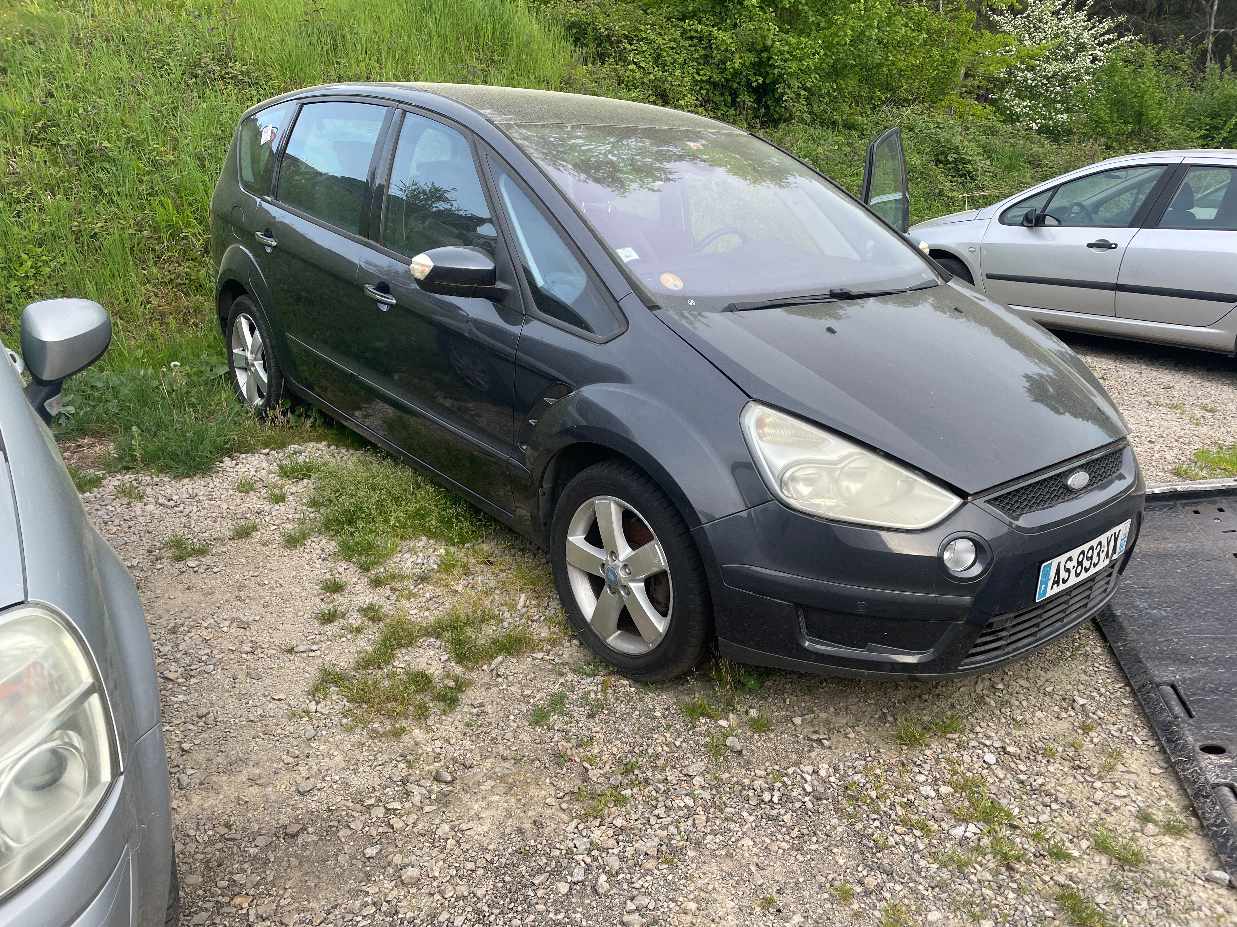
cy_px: 464
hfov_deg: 67.3
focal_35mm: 26
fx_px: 929
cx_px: 618
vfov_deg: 53.1
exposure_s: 1/428
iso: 32
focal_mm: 4.2
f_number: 1.6
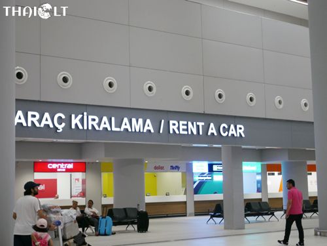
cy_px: 123
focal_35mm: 64
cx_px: 164
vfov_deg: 22.9
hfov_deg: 30.3
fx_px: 605
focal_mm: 32
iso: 1250
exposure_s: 1/80
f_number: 5.6
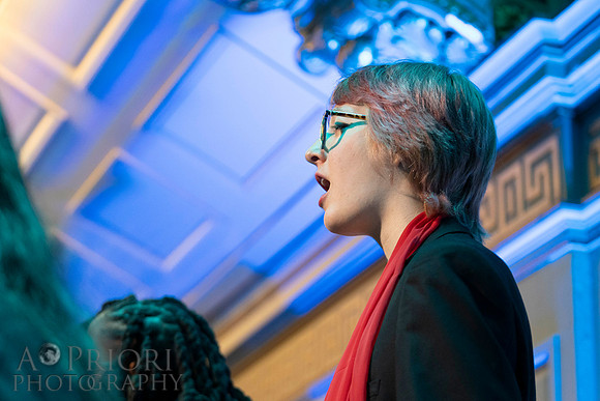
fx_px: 1721
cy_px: 296
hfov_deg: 19.7
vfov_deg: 13.2
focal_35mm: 103
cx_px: 210
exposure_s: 1/80
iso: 2500
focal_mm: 70
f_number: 2.8
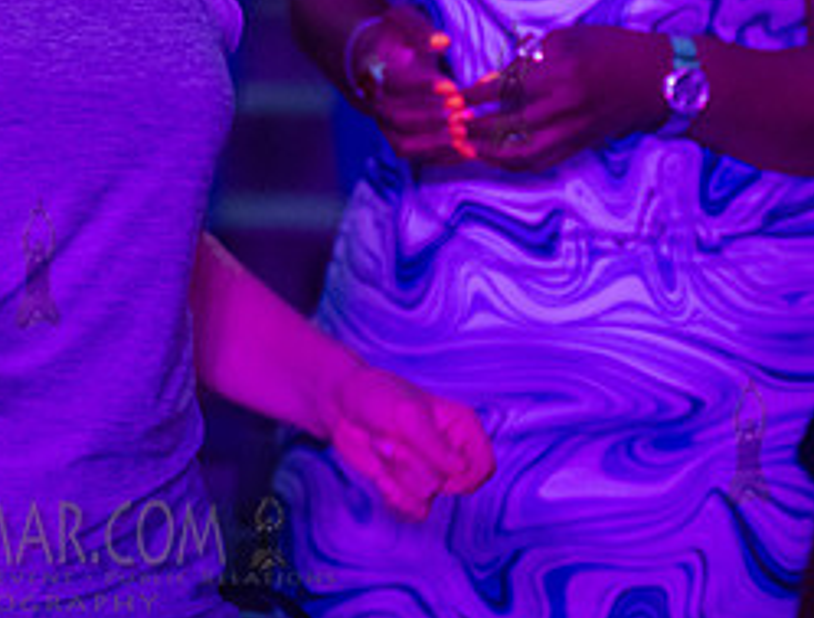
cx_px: -54
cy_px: -111
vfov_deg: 6.5
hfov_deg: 8.5
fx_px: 5408
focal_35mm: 229
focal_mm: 80
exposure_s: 1/160
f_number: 2.8
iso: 5000
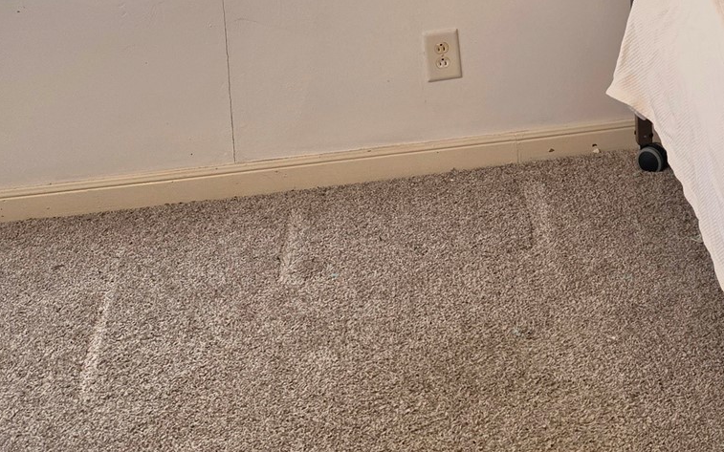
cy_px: -140
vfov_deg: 18.3
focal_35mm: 66
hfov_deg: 28.1
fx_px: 1302
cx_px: 807
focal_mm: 6.5
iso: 100
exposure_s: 1/120
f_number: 1.4
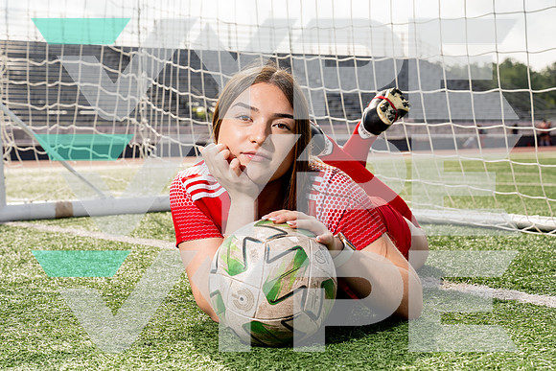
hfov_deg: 30.0
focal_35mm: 67
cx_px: 269
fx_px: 1037
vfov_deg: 20.3
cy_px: 178
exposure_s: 1/250
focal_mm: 61
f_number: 8
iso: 100
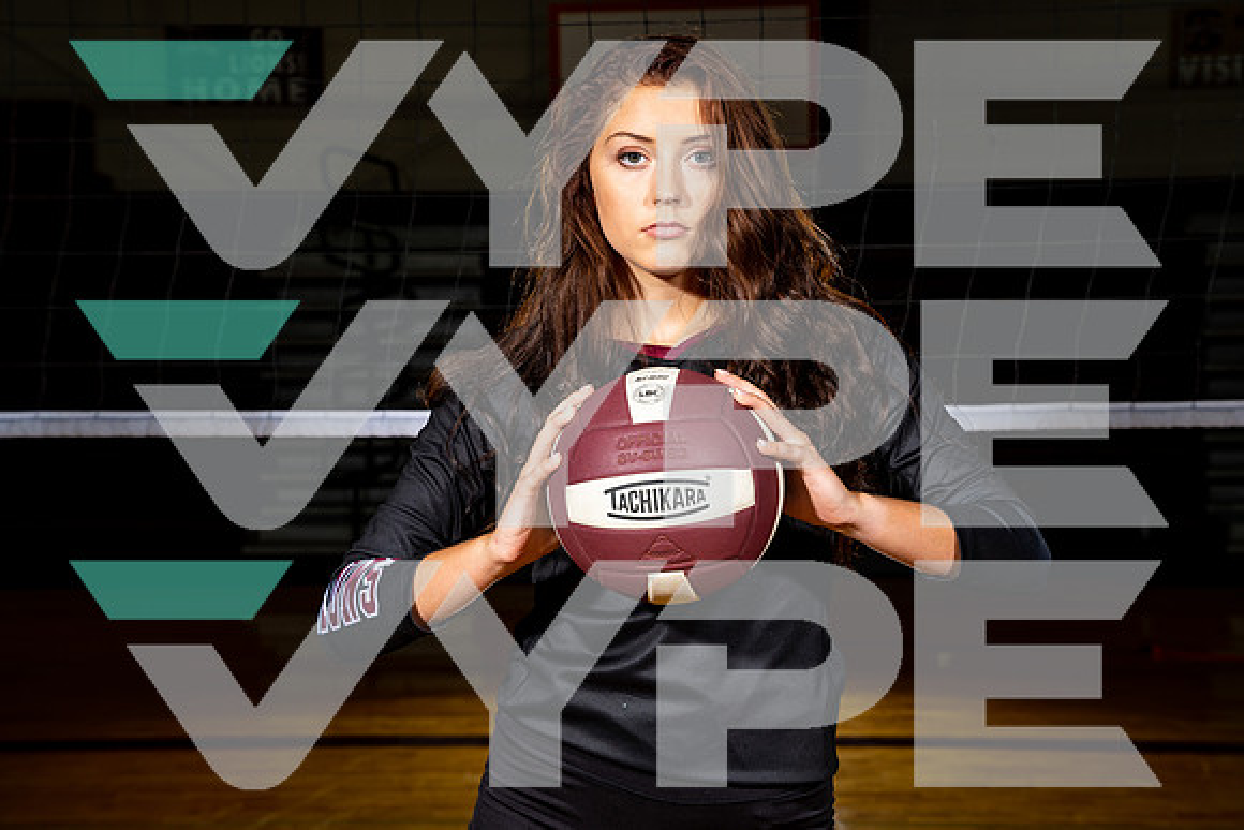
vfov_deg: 21.9
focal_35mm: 62
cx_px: 622
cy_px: 415
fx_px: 2143
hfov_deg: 32.4
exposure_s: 1/125
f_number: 8
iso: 100
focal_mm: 62
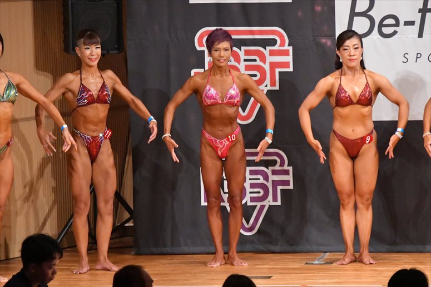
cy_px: 144
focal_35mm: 300
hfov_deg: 6.9
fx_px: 3590
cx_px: 216
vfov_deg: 4.6
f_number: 5.6
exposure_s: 1/400
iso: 12800
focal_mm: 200
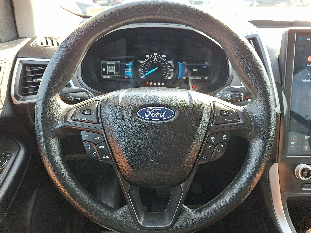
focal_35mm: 25
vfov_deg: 54.9
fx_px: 225
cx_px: 156
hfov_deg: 69.4
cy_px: 116
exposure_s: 1/120
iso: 69
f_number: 1.8
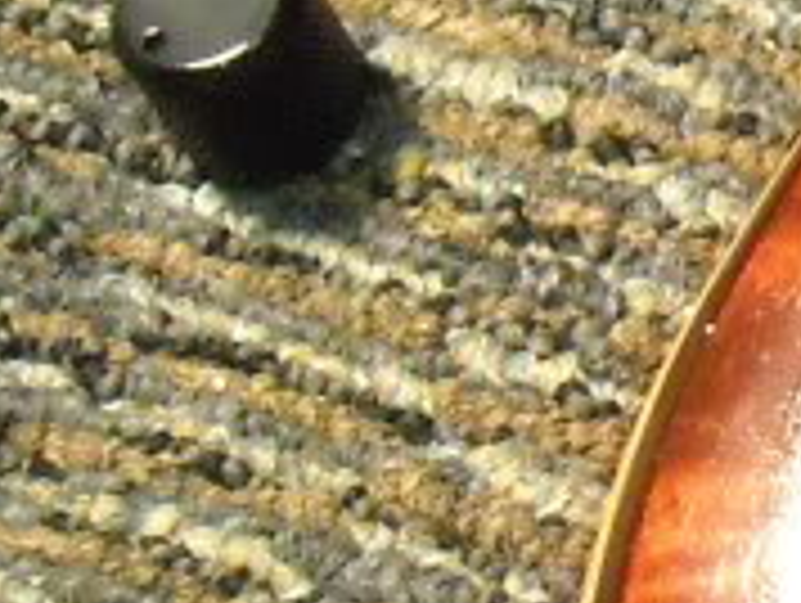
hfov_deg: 8.8
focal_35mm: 201
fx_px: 4657
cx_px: 1976
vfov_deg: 7.4
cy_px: 639
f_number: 2.8
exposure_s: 1/30
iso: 800
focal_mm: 5.7
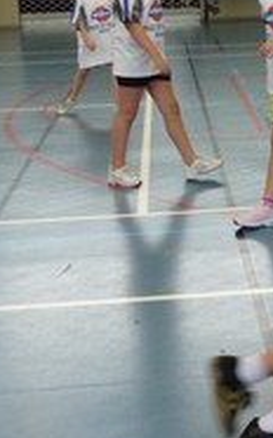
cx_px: 313
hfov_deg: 14.0
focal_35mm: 91
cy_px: 144
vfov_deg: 22.7
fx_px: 1085
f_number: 3.9
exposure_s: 1/125
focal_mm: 6.7
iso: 400
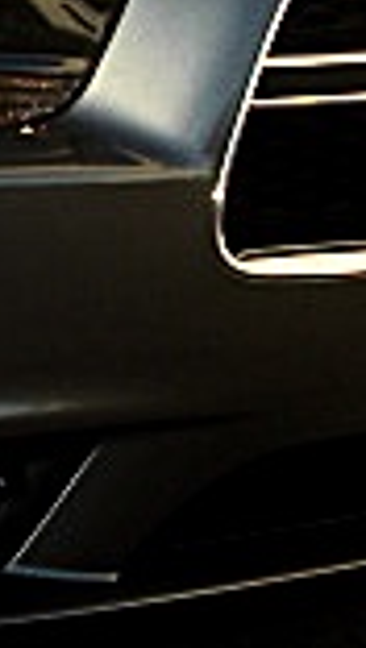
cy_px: 212
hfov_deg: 7.2
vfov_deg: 13.3
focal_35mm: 161
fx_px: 2772
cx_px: -416
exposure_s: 1/250
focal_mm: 6.3
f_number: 2.8
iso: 50
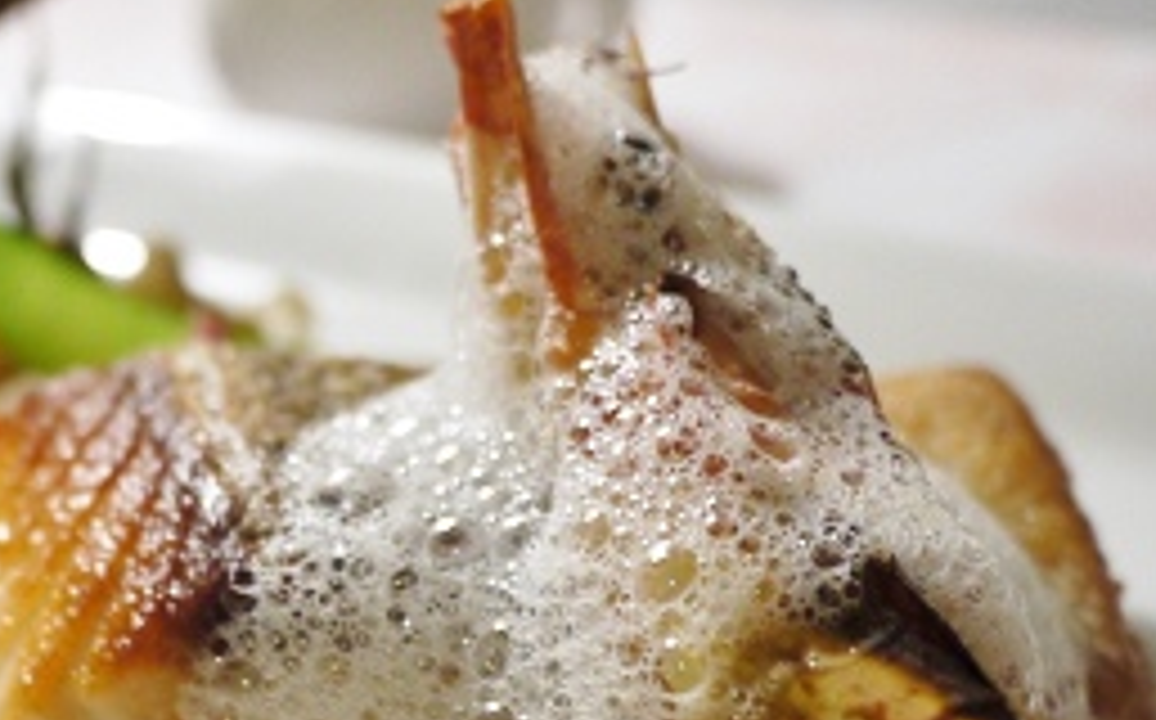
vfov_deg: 17.5
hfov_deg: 27.3
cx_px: 234
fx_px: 2329
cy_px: 540
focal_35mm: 74
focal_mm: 14
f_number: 2.5
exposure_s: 1/20
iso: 400
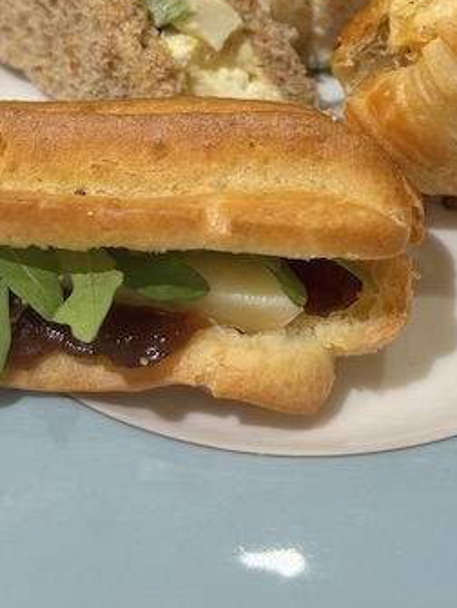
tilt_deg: -35.8
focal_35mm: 62
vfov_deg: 28.5
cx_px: 283
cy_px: -53
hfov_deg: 23.6
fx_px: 1089
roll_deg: -0.2
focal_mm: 5.96
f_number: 1.6
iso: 80
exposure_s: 1/60
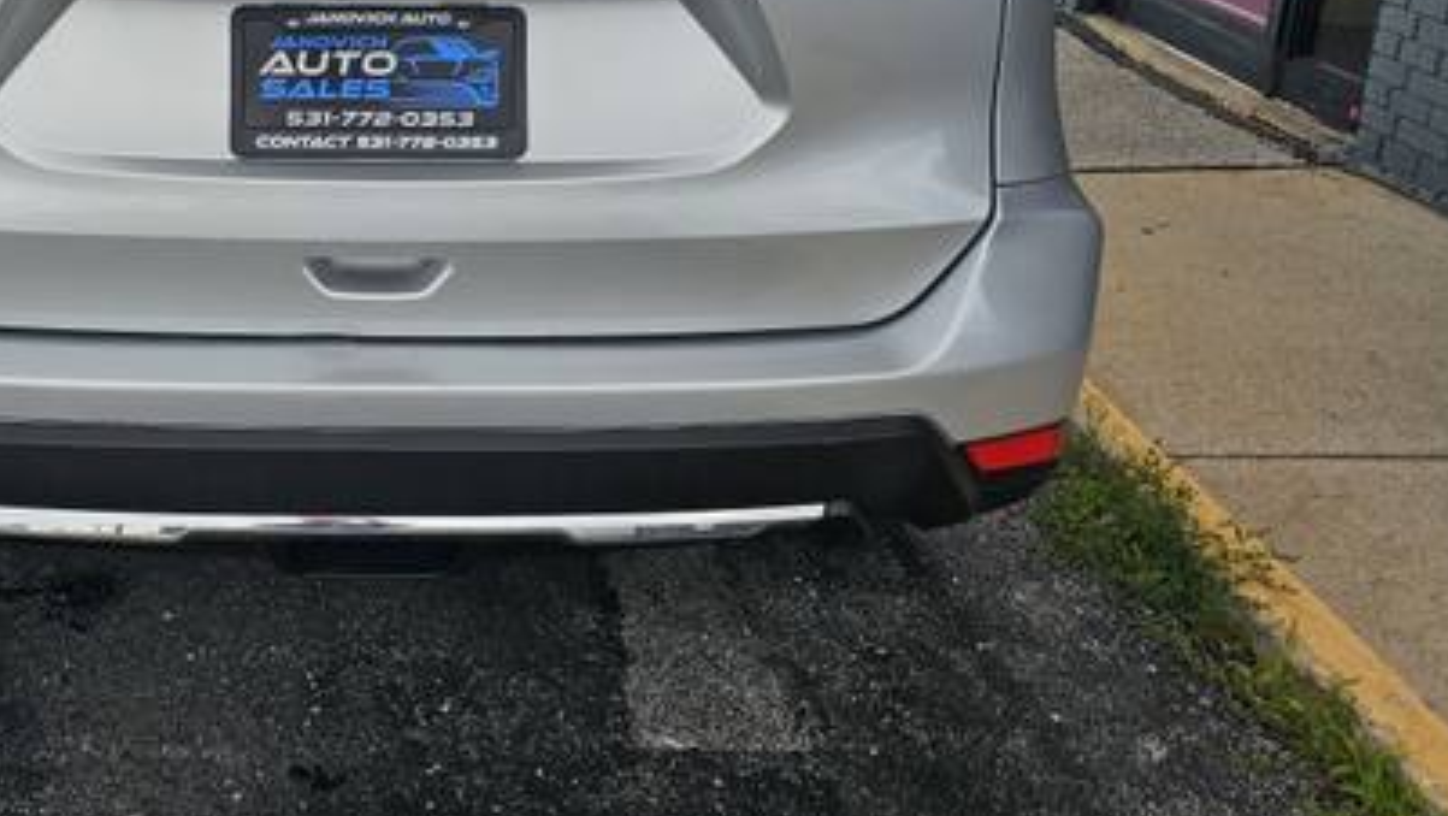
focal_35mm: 40
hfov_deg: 48.2
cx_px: 332
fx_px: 1537
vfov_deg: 28.4
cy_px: 61
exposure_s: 1/388
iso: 10
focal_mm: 6.3
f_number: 1.7
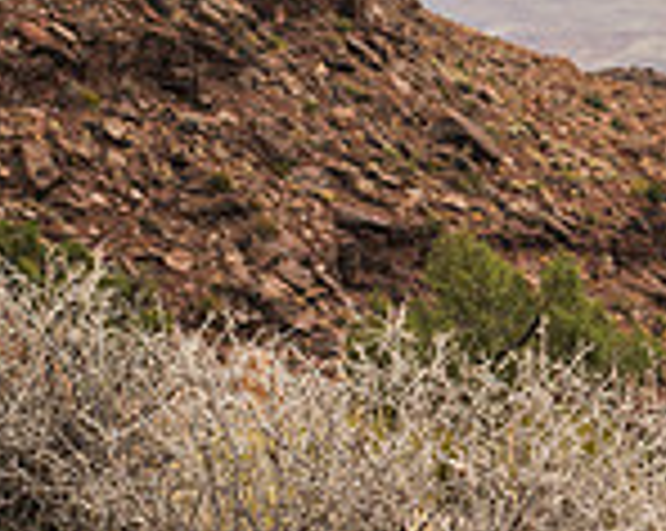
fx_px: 2835
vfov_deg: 10.6
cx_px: 945
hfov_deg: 12.8
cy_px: 538
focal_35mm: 144
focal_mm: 39
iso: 200
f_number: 6.3
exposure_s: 1/320
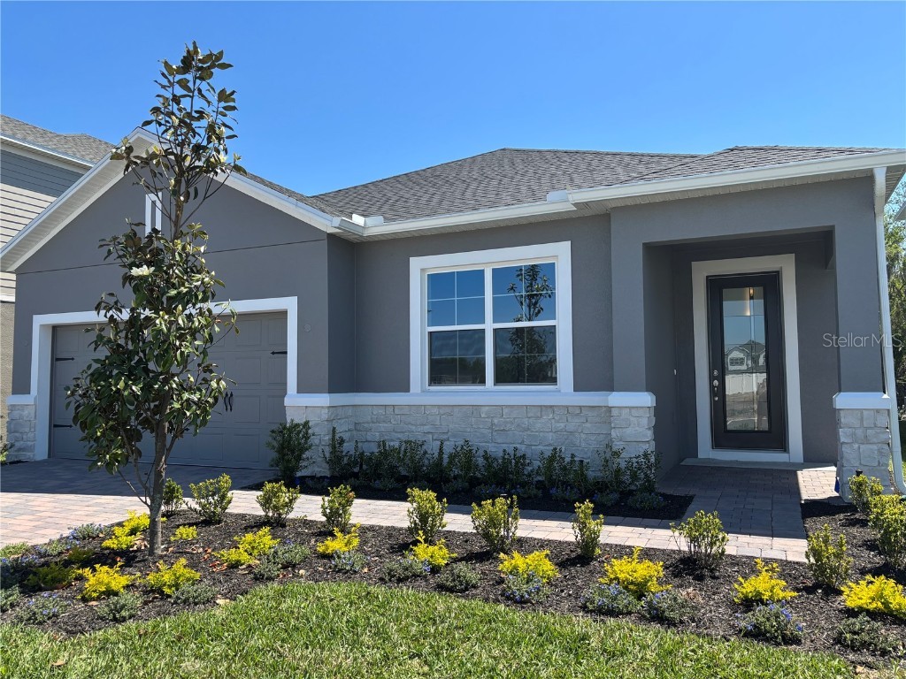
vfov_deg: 53.1
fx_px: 680
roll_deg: +0.5
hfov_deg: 67.3
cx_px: 453
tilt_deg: +3.7
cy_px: 340
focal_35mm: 26
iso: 50
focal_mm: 5.96
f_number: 1.6
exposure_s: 1/1912
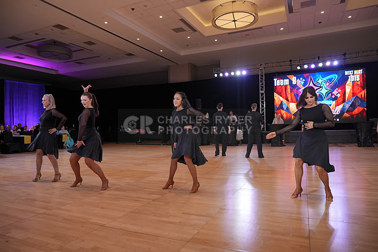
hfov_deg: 73.7
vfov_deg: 53.2
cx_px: 189
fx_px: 252
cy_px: 126
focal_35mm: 24
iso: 1600
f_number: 4
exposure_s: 1/400
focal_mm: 24
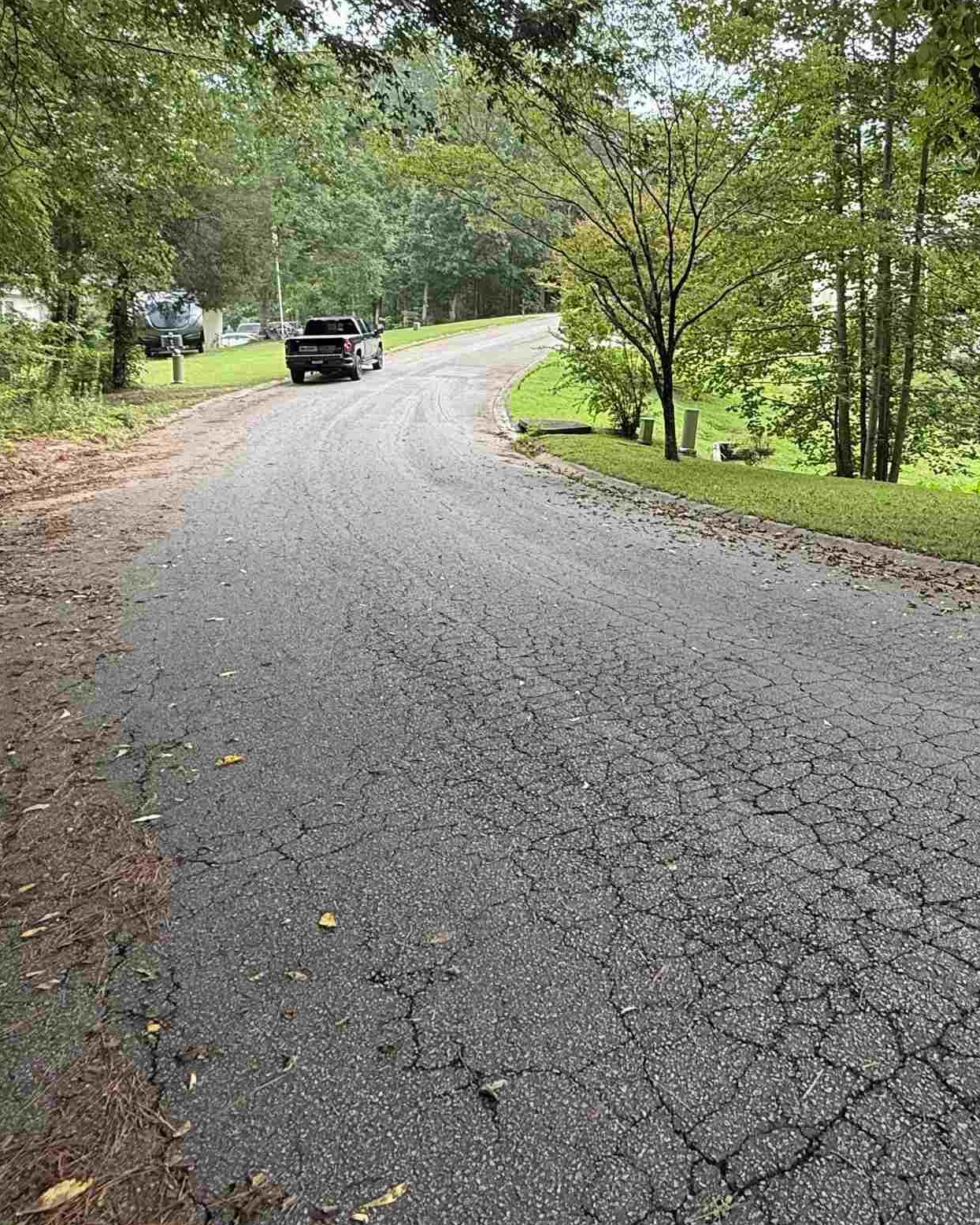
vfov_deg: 62.6
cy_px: 414
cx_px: 763
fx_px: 979
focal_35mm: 27
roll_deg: -1.1
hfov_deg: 50.4
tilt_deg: -4.2
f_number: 2.2
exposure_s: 1/99
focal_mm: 2.22
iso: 64
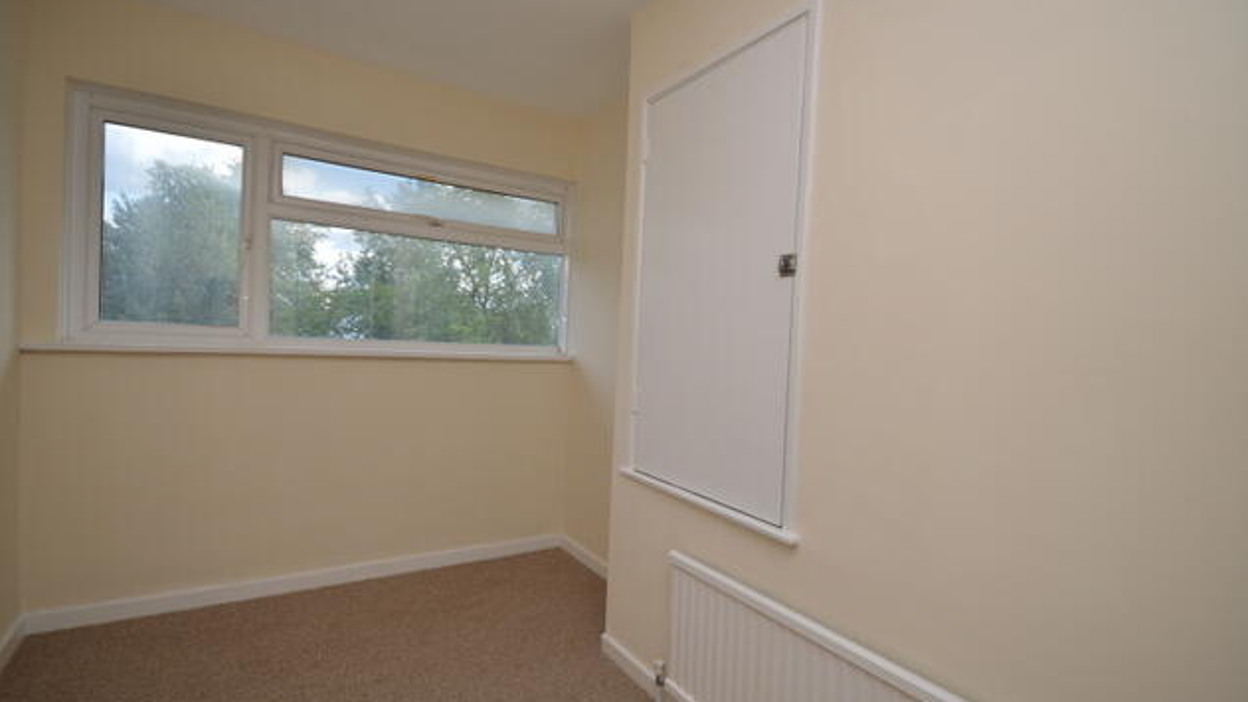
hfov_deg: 94.2
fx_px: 580
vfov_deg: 62.4
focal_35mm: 18
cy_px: 354
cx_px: 631
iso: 100
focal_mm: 11
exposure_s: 1/125
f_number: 5.6
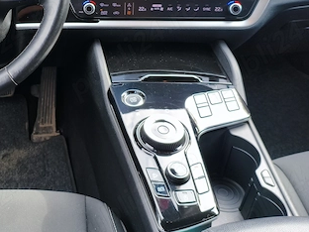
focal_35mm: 50
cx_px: 64
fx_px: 446
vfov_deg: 28.7
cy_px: 59
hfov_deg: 36.9
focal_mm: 4.94
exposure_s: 1/143
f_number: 1.5
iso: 80
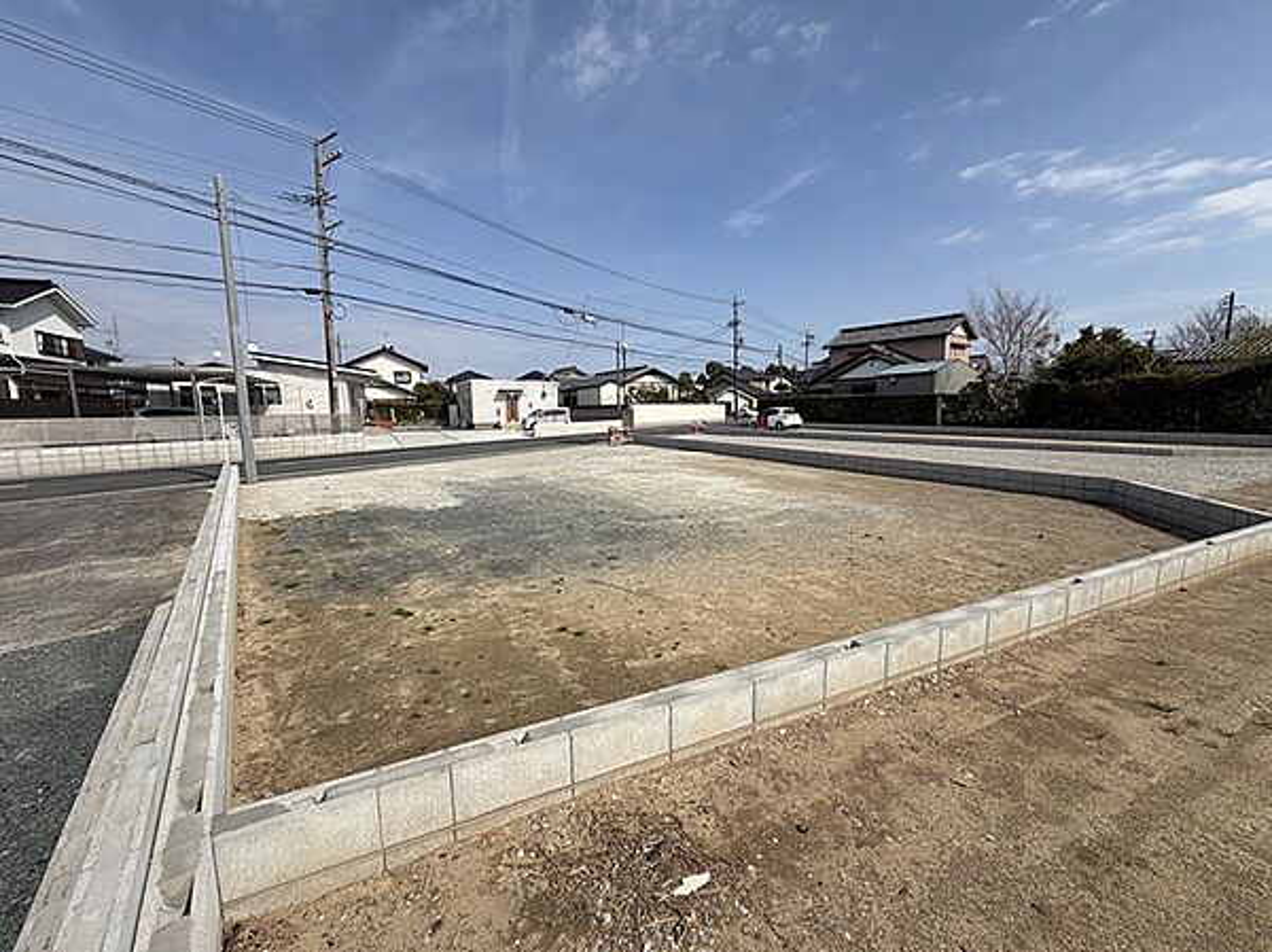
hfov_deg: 102.1
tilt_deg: -7.7
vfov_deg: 85.6
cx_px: 636
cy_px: 476
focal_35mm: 14
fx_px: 514
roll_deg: +0.8
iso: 20
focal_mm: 2.22
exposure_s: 1/1285
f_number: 2.2
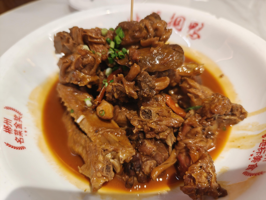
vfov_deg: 58.9
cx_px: 133
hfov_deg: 73.9
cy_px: 100
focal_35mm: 23
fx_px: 177
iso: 640
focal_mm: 8.67
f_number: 1.8
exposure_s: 1/100
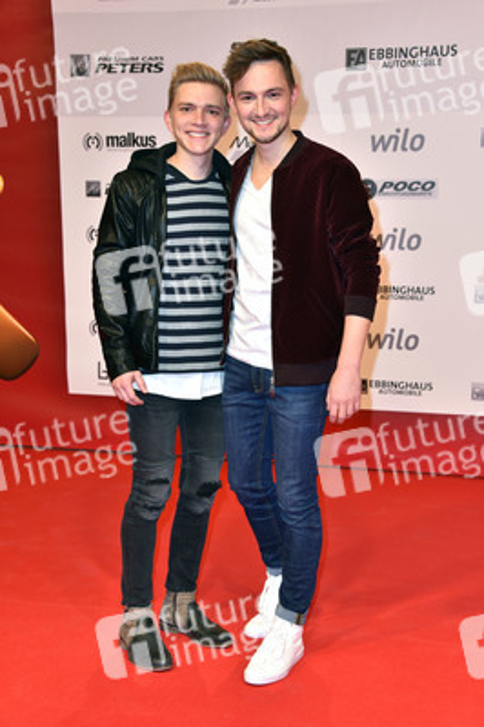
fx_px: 1111
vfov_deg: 36.3
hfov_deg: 24.6
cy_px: 364
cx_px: 242
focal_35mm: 55
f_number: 5.6
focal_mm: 55
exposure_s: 1/160
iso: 400
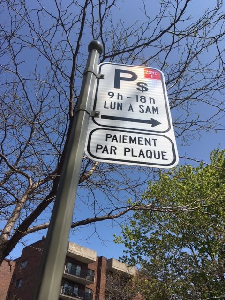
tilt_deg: +44.6
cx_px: 112
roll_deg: -1.4
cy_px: 150
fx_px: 251
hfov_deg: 48.2
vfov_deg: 61.7
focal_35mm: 29
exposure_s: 1/1923
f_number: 2.2
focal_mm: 4.15
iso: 25
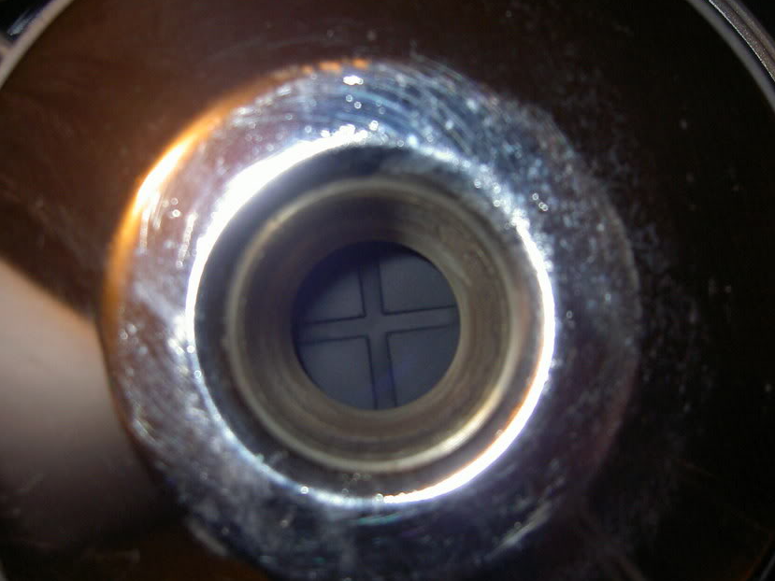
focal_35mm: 42
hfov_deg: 44.8
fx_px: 940
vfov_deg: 34.4
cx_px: 357
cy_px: 302
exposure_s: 1/60
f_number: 2.8
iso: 200
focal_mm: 5.6
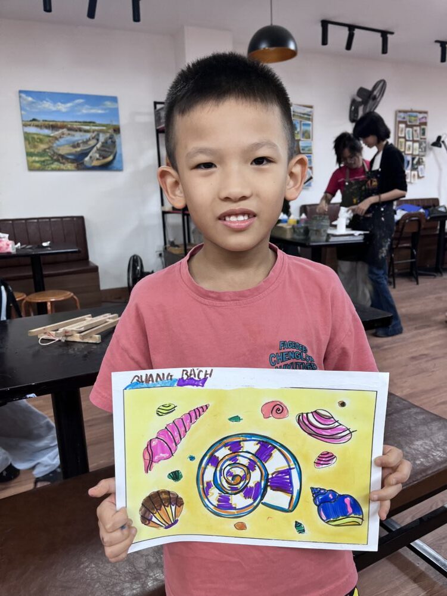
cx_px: 224
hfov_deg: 53.1
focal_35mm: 26
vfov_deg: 67.3
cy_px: 298
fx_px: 448
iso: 125
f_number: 1.6
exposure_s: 1/121
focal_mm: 5.1
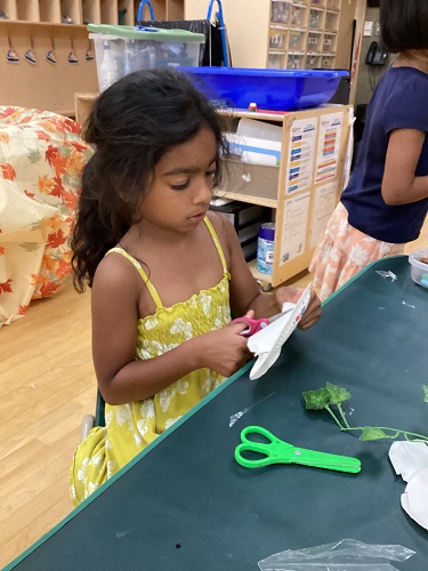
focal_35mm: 31
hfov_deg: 45.4
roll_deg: -1.3
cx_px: 214
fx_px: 511
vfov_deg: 58.4
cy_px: 286
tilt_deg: -24.9
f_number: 2.4
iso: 400
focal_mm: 3.3
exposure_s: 1/40
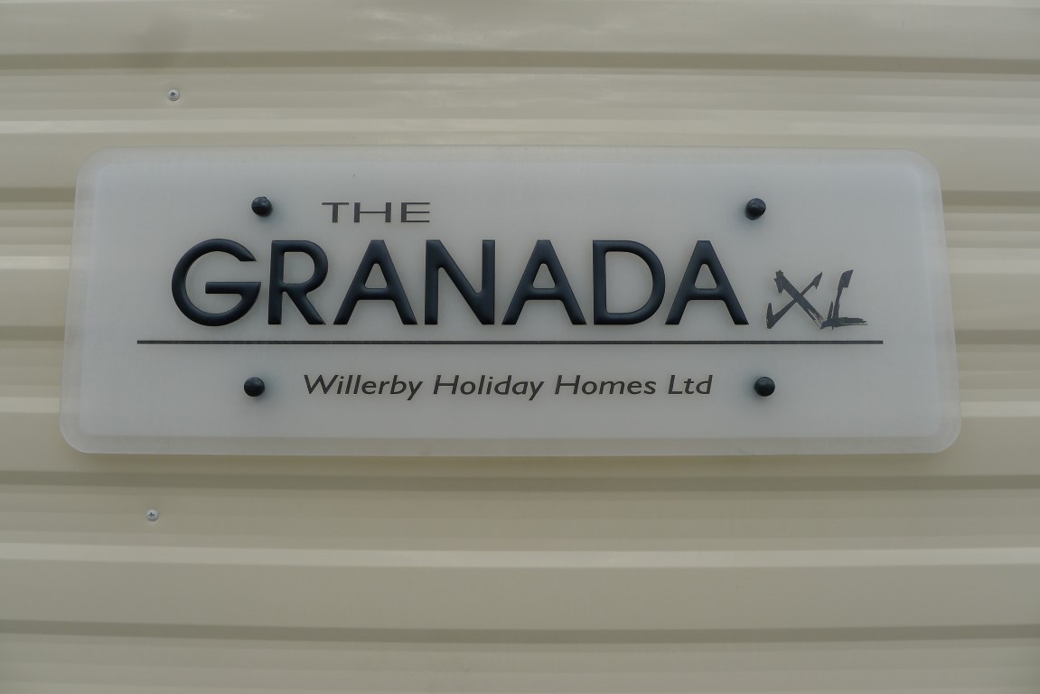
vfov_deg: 53.2
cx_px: 520
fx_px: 693
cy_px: 347
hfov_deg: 73.7
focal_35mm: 24
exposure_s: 1/640
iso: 80
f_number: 4
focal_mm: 5.1
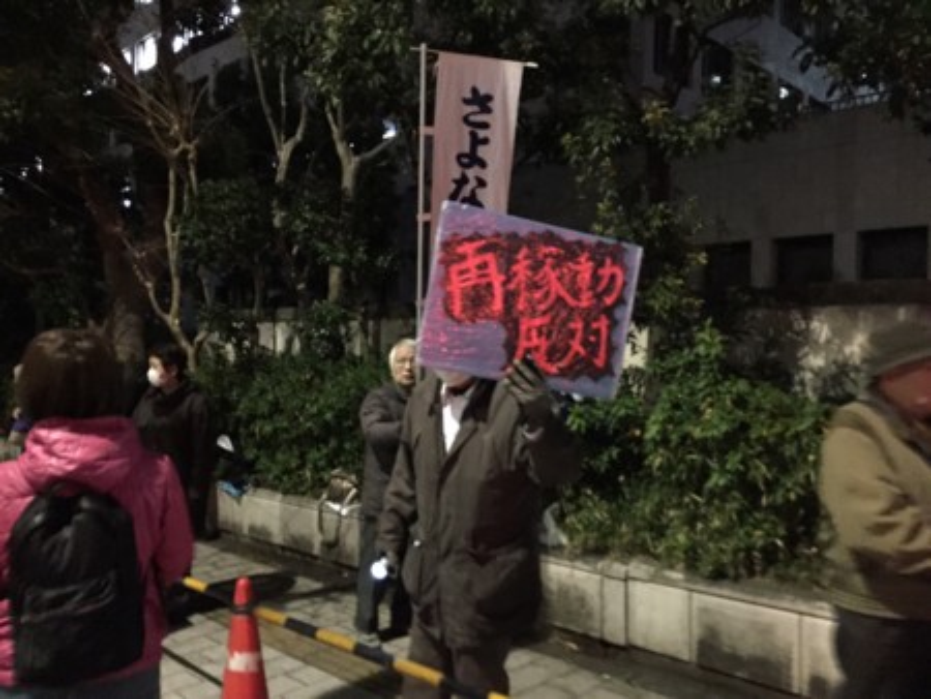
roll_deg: -1.0
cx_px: 466
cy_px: 350
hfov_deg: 61.6
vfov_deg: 48.3
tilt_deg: +0.7
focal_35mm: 29
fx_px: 780
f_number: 2.2
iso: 1000
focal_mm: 4.15
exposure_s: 1/15
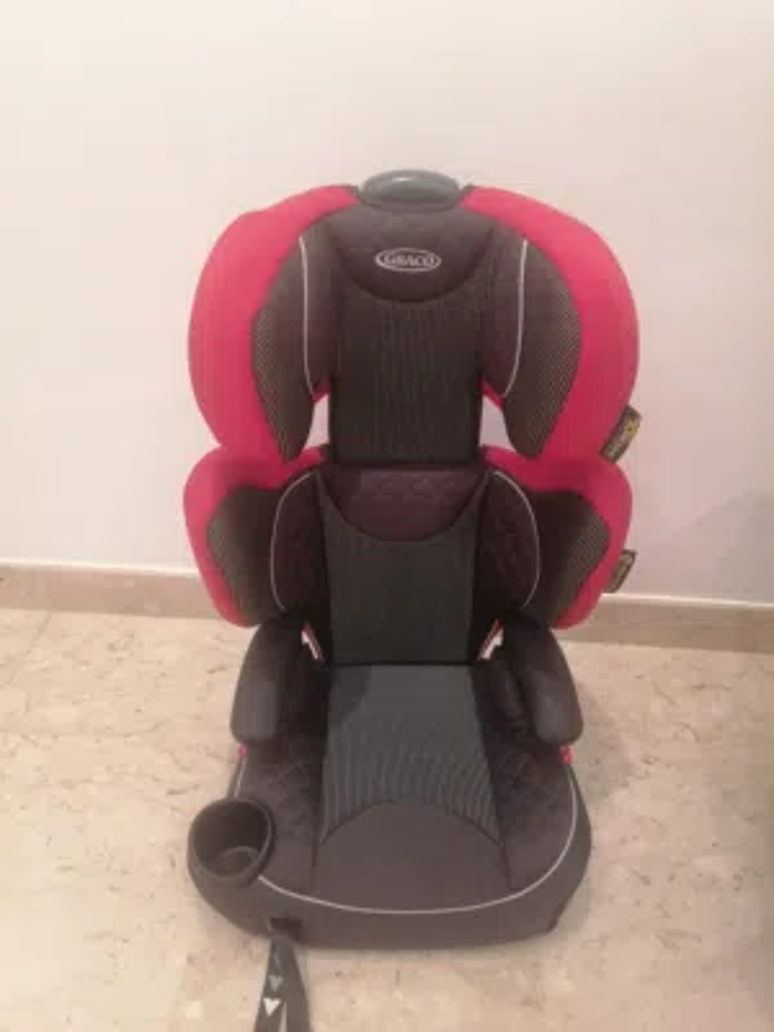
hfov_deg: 51.4
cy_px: 516
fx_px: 805
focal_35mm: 27
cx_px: 387
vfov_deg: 65.3
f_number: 1.8
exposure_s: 1/25
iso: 500
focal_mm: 5.3
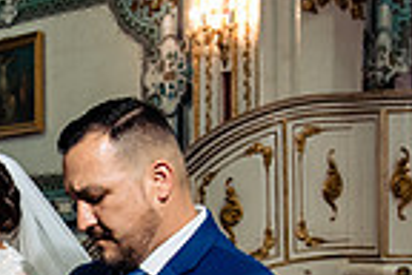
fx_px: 1385
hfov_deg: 16.2
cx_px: -94
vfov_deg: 11.2
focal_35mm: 121
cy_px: 276
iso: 2000
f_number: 5
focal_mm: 30
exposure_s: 1/125
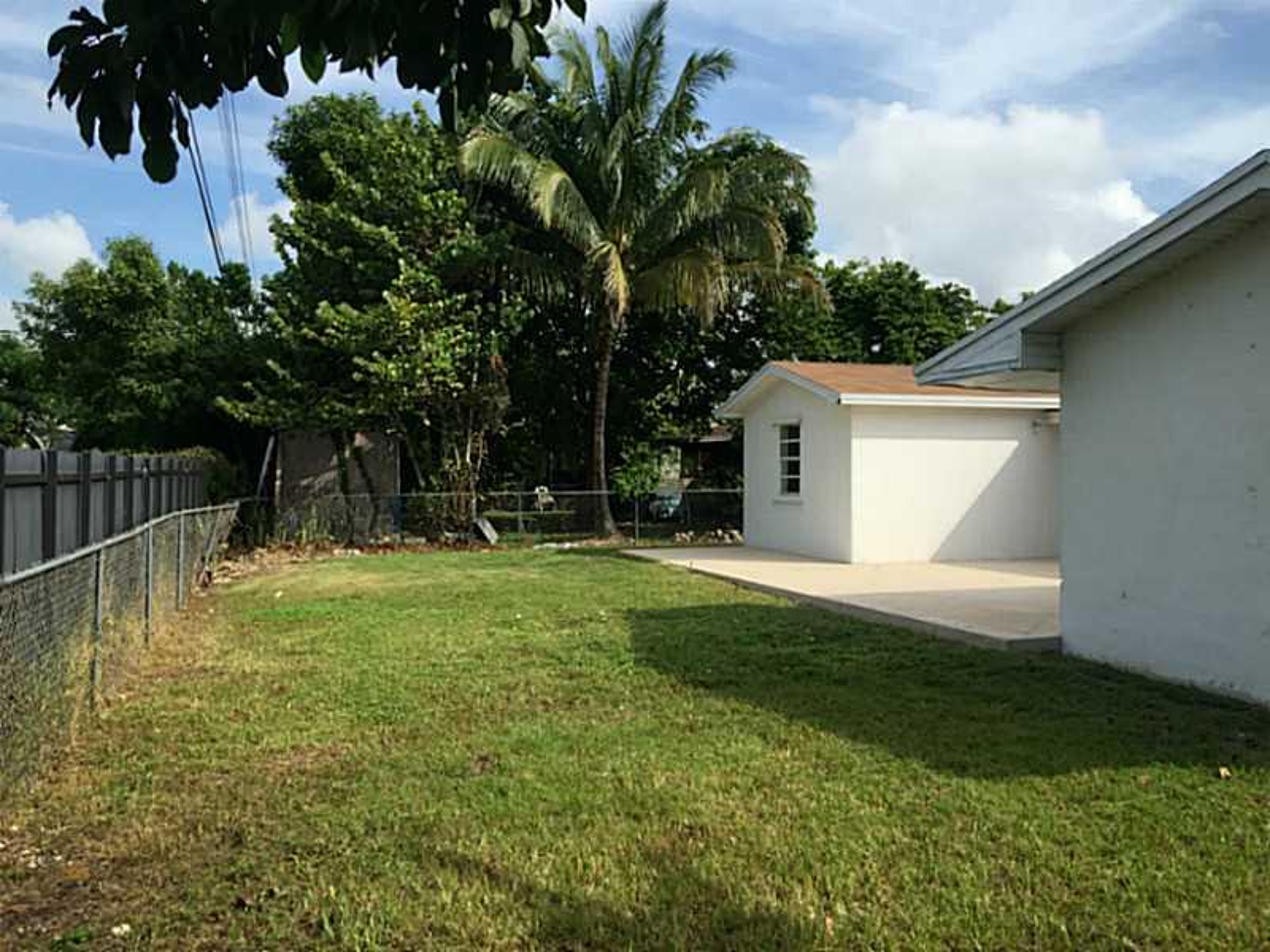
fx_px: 1064
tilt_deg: +0.8
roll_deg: -0.6
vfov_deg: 48.2
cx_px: 635
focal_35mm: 29
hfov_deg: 61.7
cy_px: 476
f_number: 2.2
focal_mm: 4.15
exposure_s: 1/1980
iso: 32
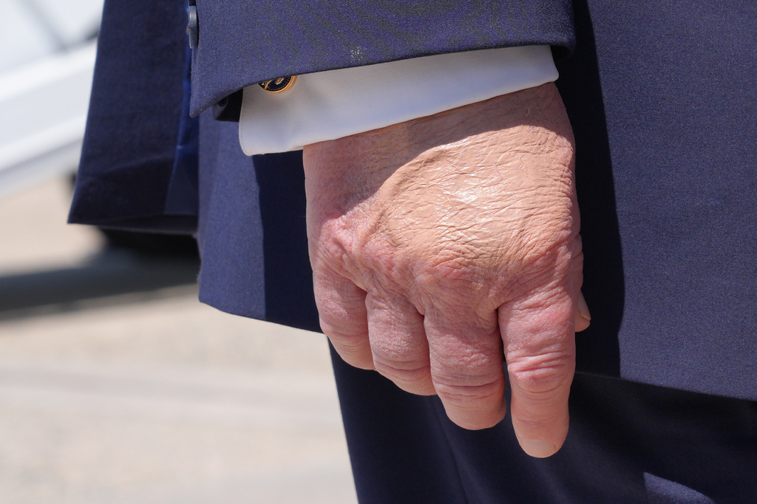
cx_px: 378
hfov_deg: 19.5
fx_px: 2207
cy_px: 252
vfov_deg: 13.0
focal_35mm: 105
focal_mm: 70
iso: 320
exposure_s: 1/1000
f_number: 7.1
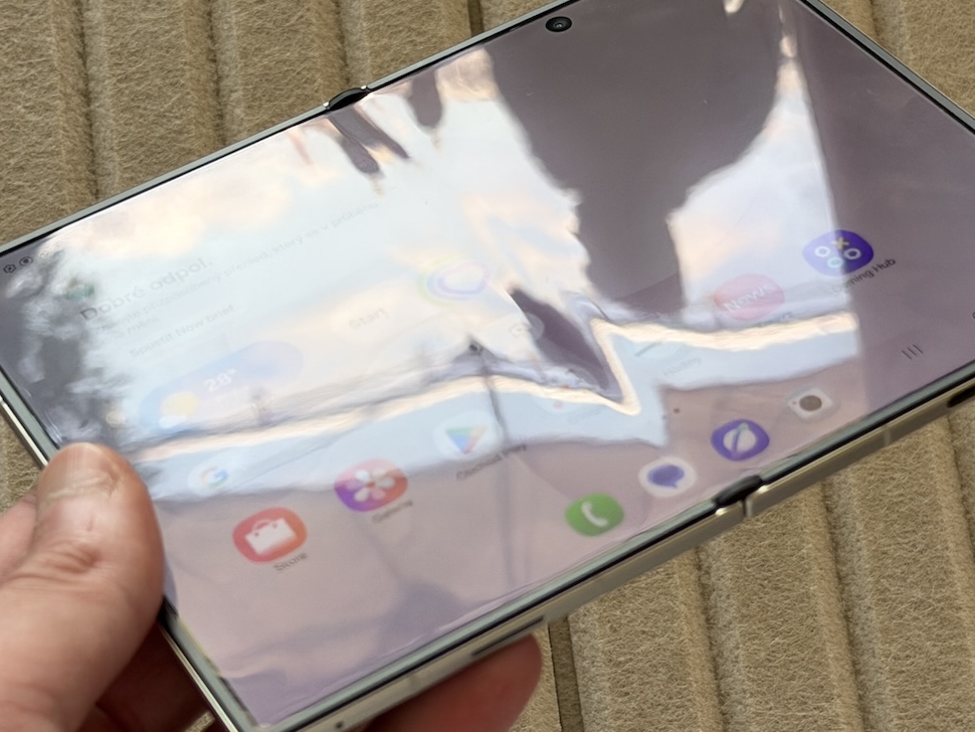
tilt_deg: -73.0
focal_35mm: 94
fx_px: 2648
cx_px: 510
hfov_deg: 20.9
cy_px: 351
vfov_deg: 15.7
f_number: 1.78
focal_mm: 6.76
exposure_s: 1/121
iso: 64
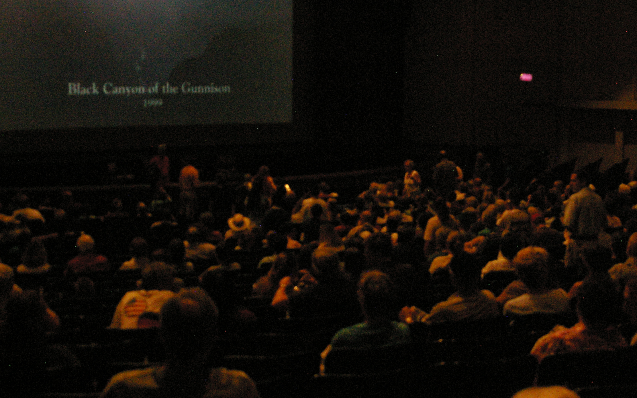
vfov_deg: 20.9
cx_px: 387
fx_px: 1076
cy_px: 162
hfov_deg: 32.8
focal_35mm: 62
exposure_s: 1/45
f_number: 4.5
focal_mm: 30
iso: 3200
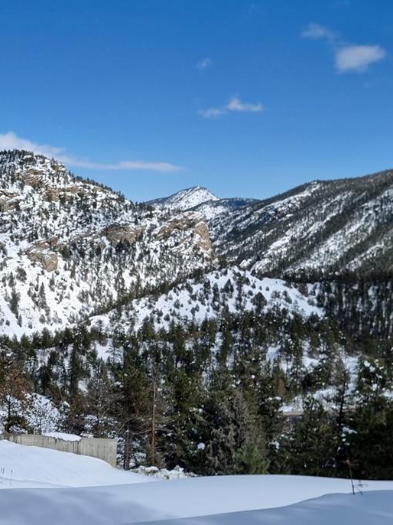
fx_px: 636
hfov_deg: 33.5
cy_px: 250
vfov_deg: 44.8
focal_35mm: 42
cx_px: 89
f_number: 1.8
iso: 50
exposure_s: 1/1488
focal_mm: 6.7
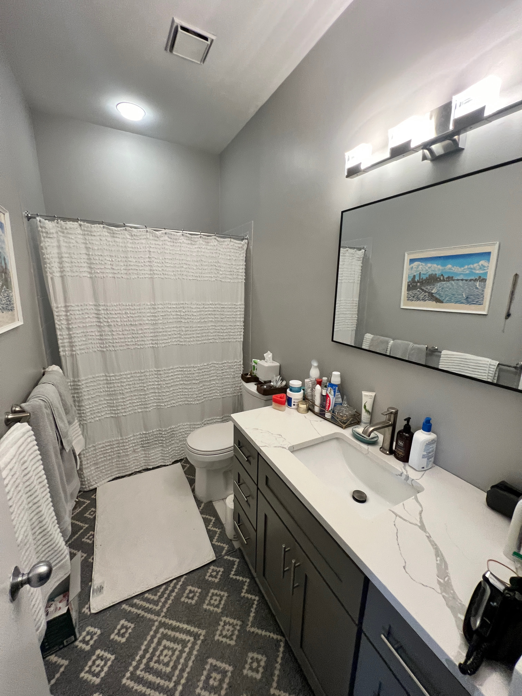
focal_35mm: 13
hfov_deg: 89.9
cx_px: 261
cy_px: 348
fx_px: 261
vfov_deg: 106.2
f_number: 1.8
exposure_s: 1/60
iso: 250
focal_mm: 1.57
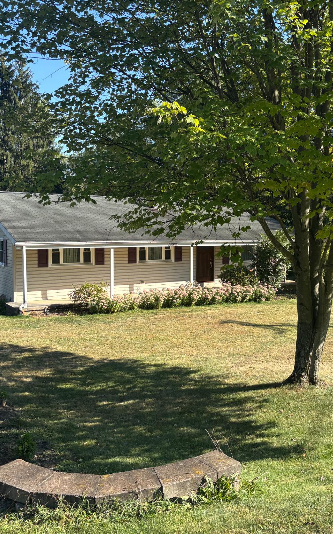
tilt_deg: -4.9
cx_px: 228
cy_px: 269
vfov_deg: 52.8
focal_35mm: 37
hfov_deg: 34.1
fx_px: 537
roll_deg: -1.5
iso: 50
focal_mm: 5.96
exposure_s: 1/1068
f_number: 1.6
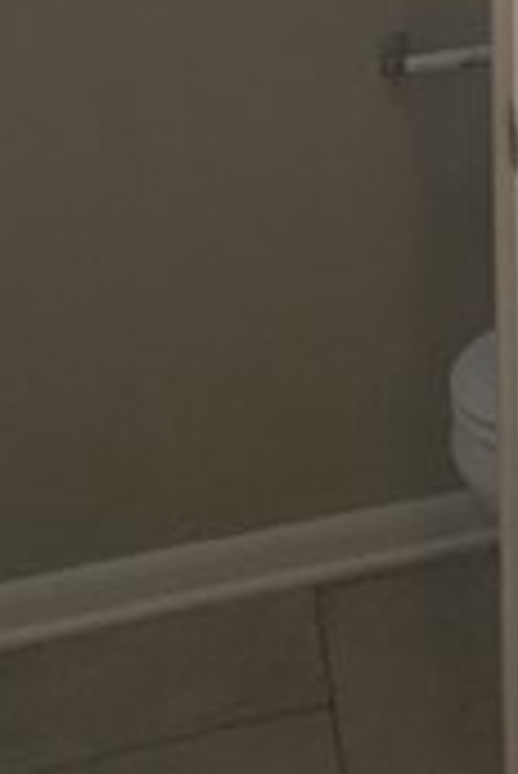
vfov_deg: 17.7
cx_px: 1072
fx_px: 2132
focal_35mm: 99
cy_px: -490
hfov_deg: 12.1
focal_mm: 2.35
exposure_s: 1/161
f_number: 2.2
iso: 64
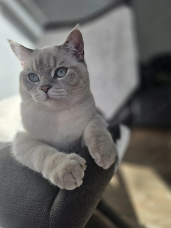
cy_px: 114
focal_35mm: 23
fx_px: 151
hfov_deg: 58.9
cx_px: 86
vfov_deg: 73.9
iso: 80
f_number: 1.7
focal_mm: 6.3
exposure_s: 1/2500
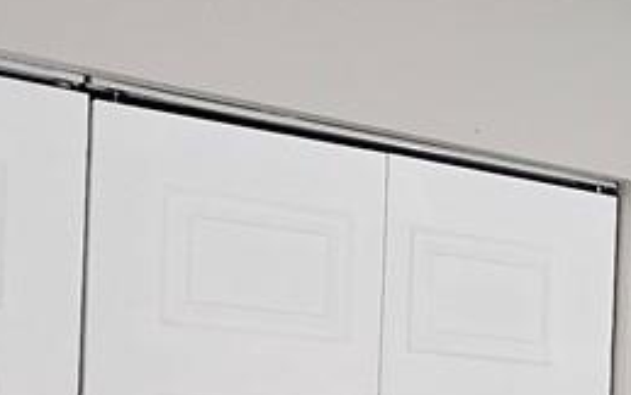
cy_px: 549
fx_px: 1462
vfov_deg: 14.6
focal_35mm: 85
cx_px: 806
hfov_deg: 22.0
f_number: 2.2
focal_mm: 2.2
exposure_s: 1/60
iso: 200
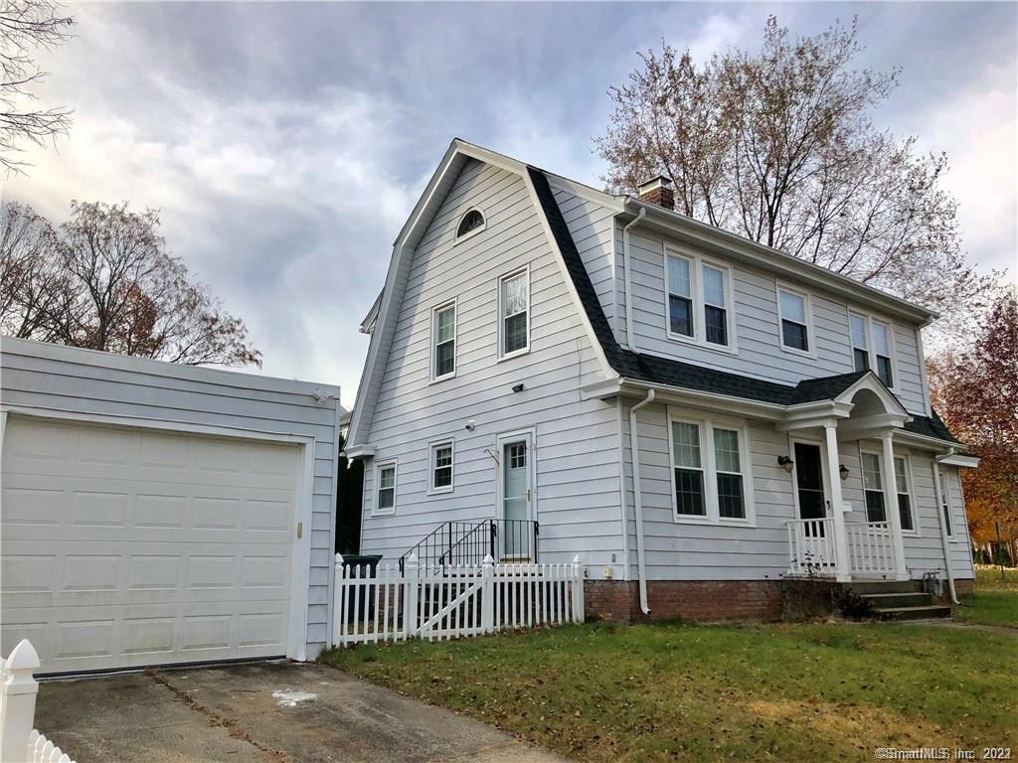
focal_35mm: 28
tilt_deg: +11.4
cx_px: 509
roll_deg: -0.6
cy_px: 382
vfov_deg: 49.7
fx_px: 823
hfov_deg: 63.4
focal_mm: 3.99
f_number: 1.8
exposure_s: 1/1946
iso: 20
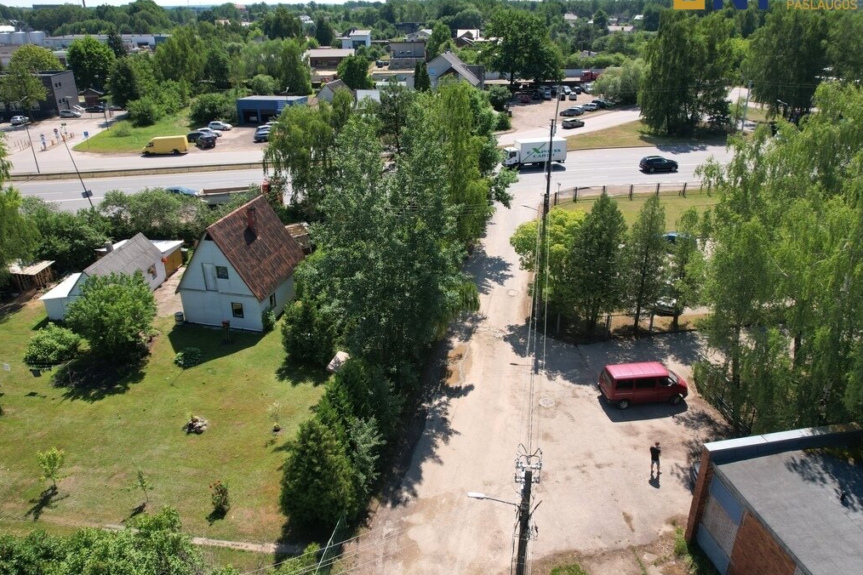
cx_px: 431
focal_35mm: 25
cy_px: 268
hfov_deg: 71.5
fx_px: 599
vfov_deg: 51.2
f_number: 2.8
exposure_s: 1/1600
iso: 100
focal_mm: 8.38
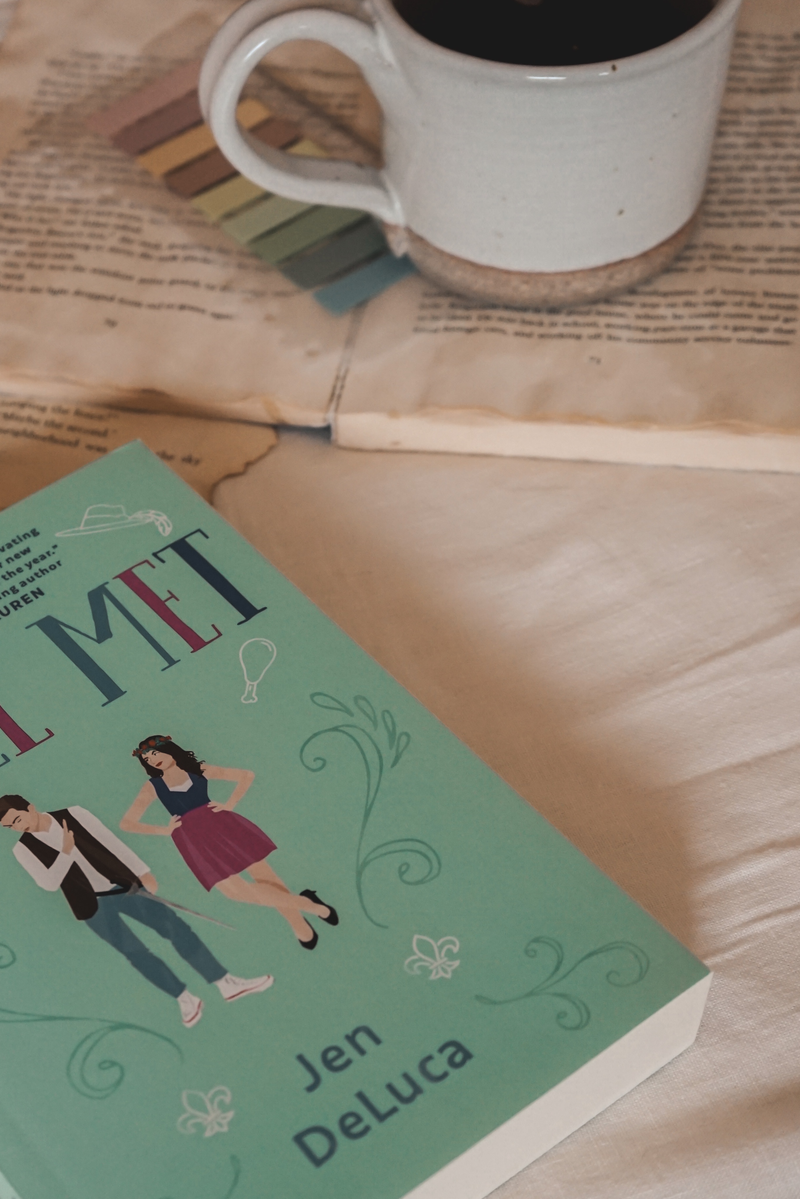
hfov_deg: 22.8
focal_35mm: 59
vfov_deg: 33.8
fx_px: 1966
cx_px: 210
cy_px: 755
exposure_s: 1/160
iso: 1000
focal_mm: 36
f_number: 4
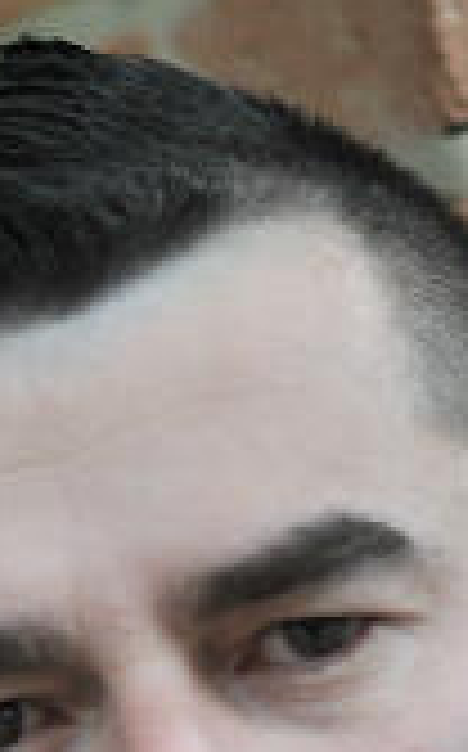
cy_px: 1313
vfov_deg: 6.8
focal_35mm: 300
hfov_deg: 4.3
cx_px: -180
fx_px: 6138
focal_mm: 50
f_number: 1.4
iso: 500
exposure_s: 1/1250
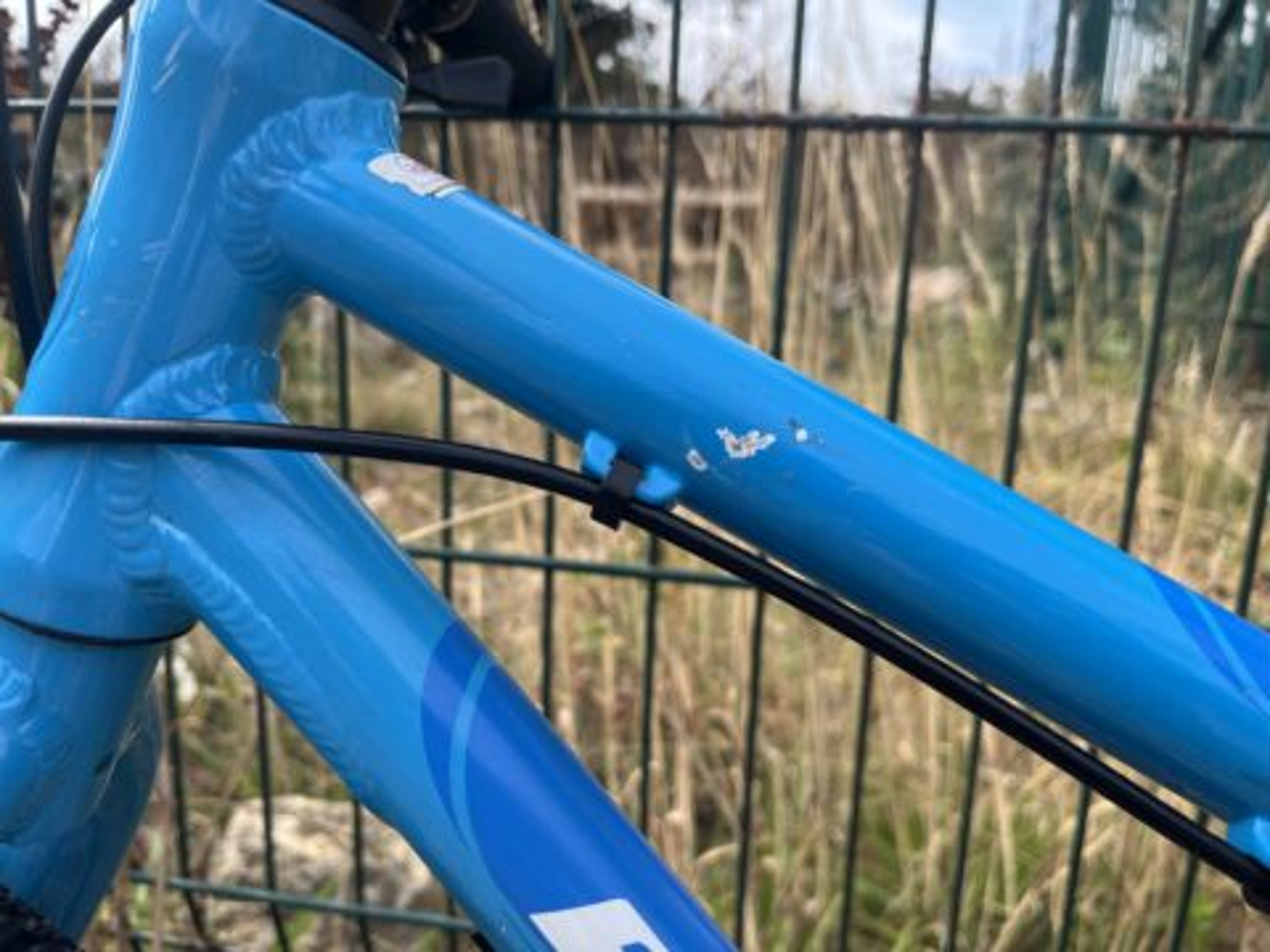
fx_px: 954
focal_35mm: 26
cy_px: 476
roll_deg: -2.2
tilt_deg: -13.1
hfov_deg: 67.3
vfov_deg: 53.1
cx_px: 635
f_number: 1.6
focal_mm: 5.1
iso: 50
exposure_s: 1/967
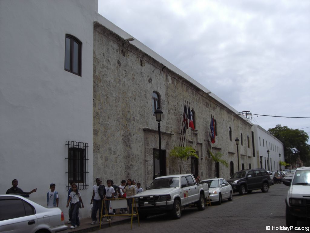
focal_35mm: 38
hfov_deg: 49.0
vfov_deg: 37.7
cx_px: 155
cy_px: 116
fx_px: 340
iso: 64
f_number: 8
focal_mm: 6.2
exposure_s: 1/320
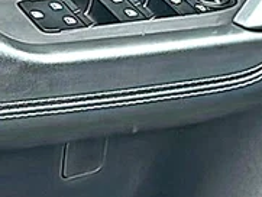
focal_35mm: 147
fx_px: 1113
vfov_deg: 9.8
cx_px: 61
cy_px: -96
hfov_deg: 13.4
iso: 80
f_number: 1.78
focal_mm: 6.86
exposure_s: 1/449
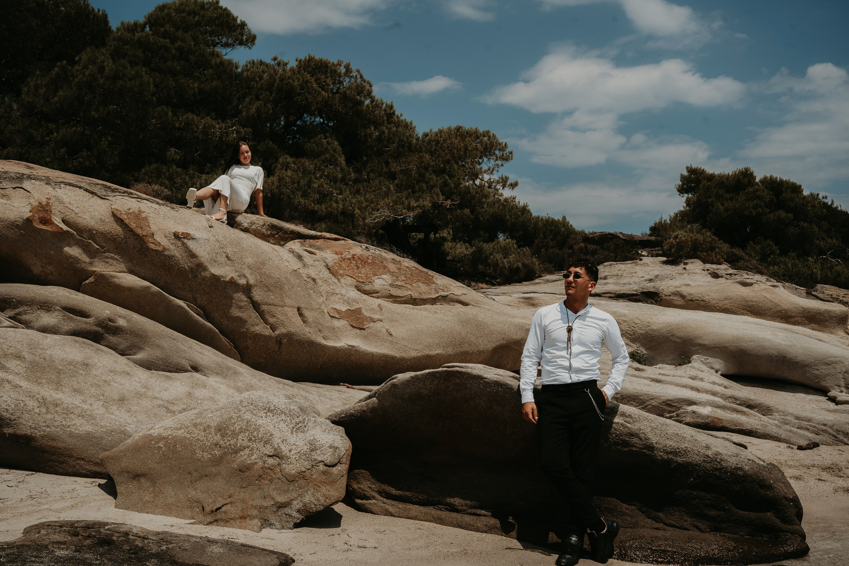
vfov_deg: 37.9
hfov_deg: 54.4
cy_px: 283
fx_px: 825
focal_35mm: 35
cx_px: 424
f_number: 11
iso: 100
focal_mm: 35
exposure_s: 1/400
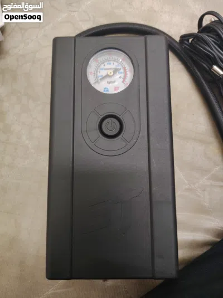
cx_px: 112
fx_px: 206
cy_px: 149
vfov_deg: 71.6
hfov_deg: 56.8
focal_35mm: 24
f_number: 1.75
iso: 1934
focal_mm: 5.25
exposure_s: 1/20
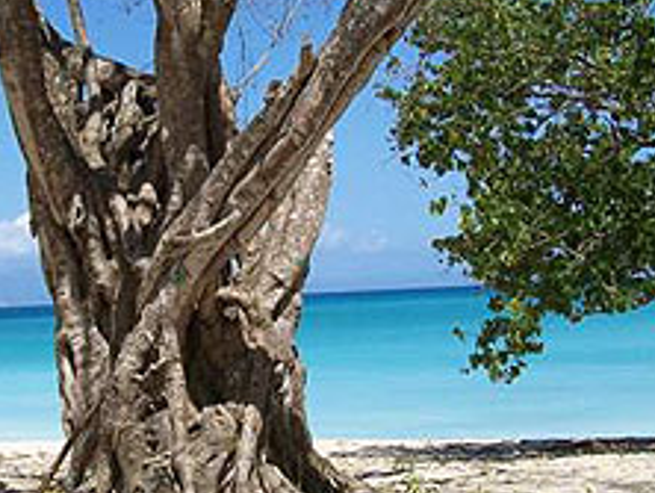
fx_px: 1383
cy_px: 198
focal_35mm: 73
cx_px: 186
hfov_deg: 26.4
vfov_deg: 20.2
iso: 80
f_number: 4.8
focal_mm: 6
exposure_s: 1/691
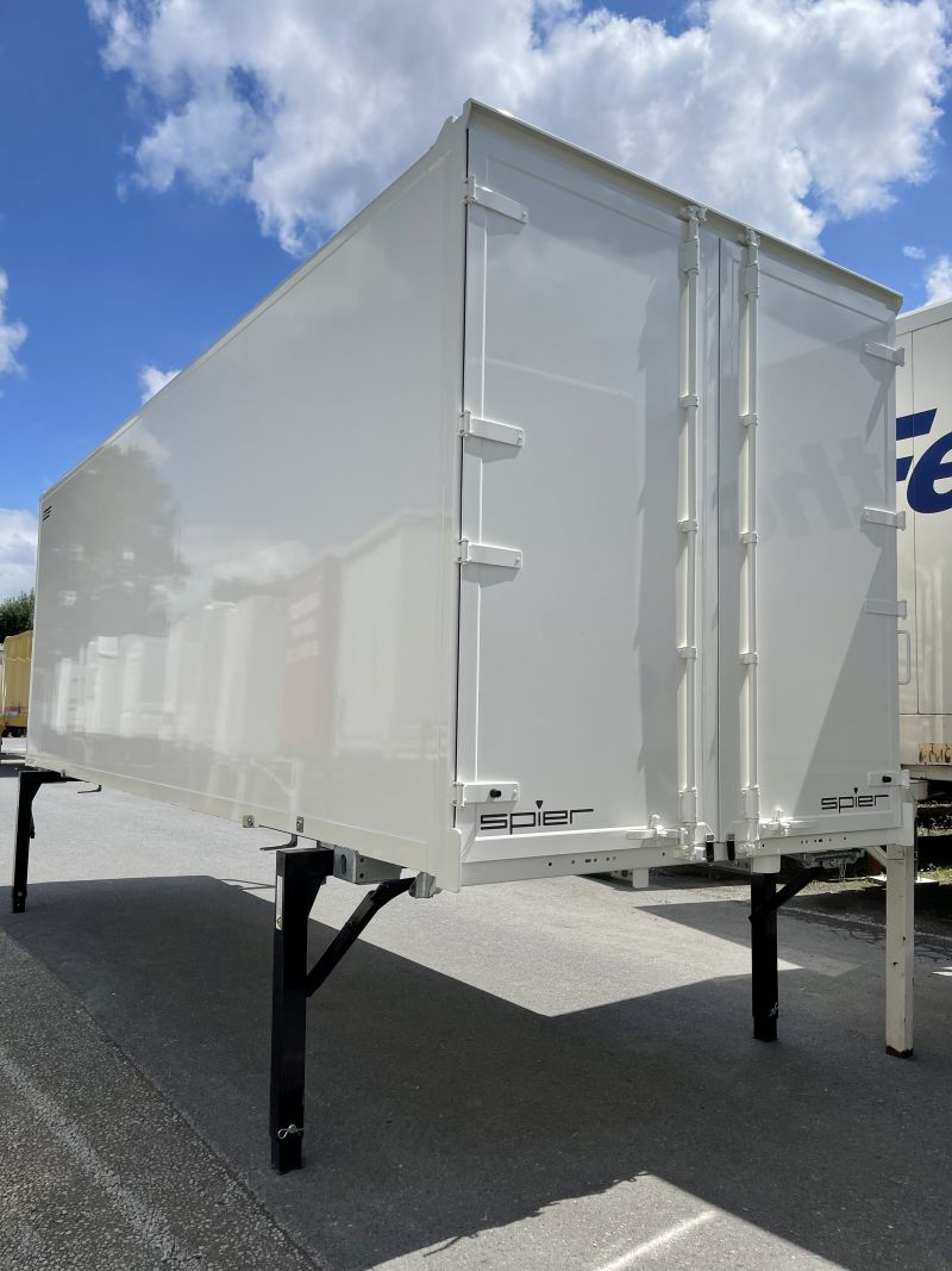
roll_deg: -0.7
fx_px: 954
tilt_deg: +3.8
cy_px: 636
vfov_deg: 67.3
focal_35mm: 26
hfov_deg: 53.1
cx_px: 476
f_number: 1.6
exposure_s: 1/7407
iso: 32
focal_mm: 5.1
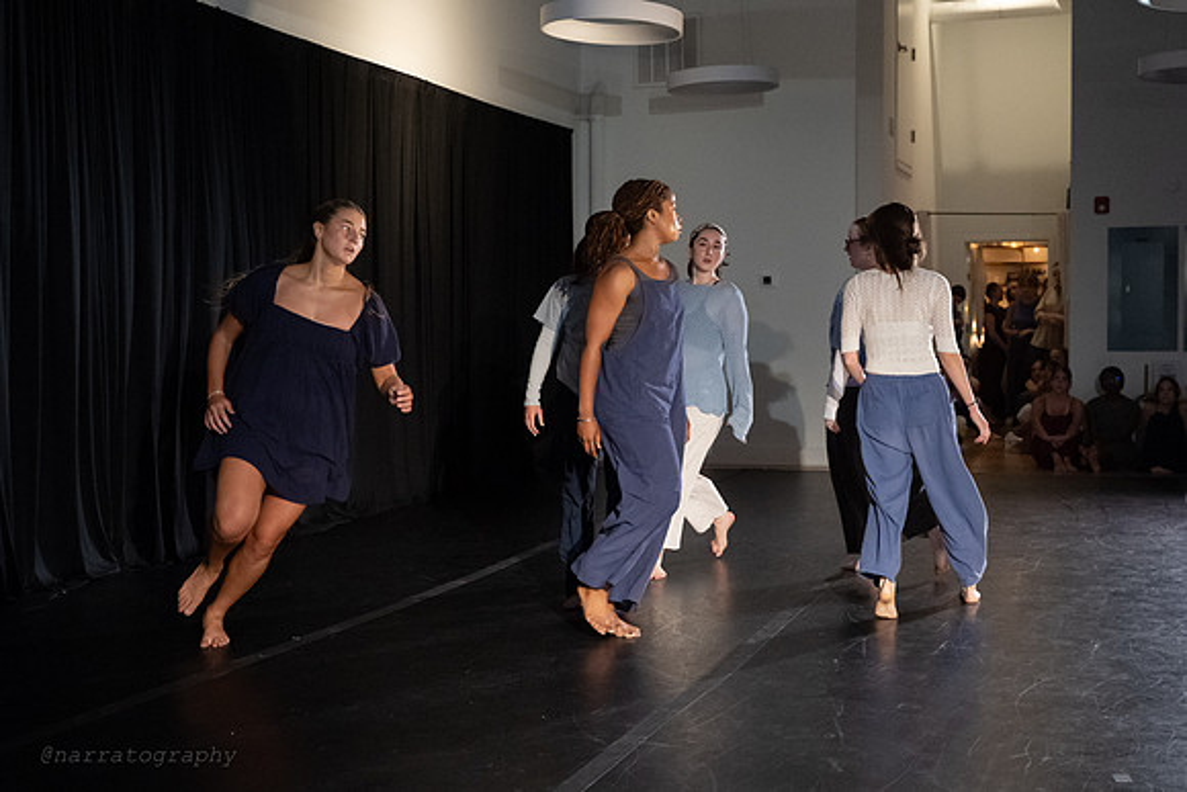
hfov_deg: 40.5
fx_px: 1608
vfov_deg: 27.7
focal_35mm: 49
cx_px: 663
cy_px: 381
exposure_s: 1/320
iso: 6400
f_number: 4
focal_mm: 42
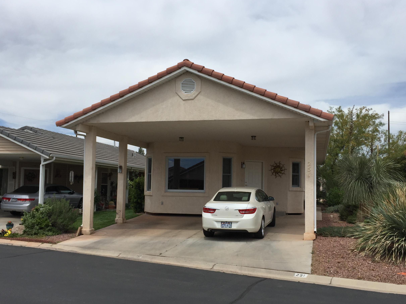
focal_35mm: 36
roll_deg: -0.3
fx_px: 422
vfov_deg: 39.6
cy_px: 165
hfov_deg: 51.3
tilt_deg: +2.3
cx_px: 209
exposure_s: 1/2825
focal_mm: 4.15
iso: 32
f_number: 2.2
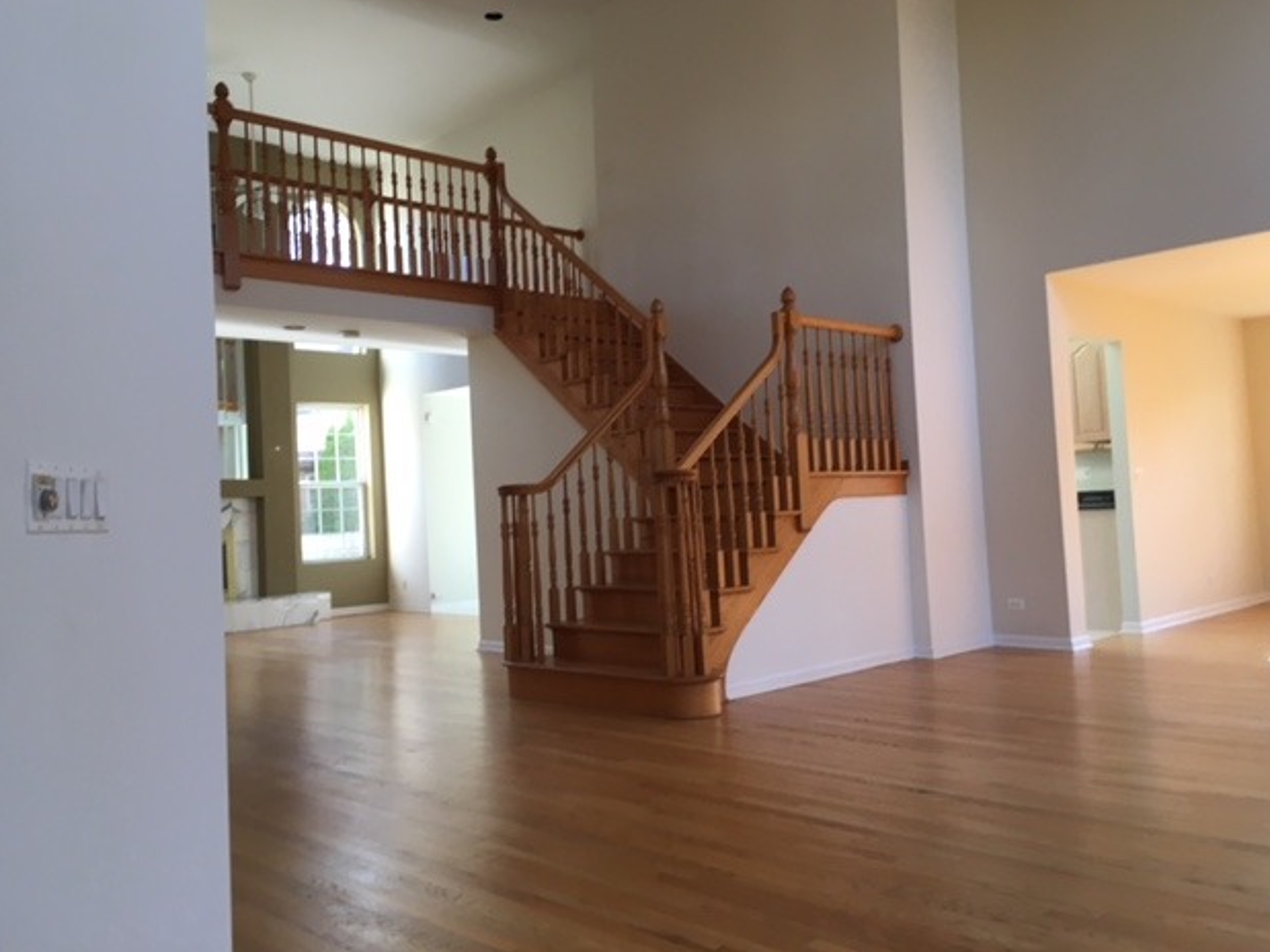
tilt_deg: +4.0
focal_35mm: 30
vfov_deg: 46.8
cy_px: 462
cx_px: 648
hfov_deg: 60.0
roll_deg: +1.2
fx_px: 1100
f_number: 2.2
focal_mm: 4.15
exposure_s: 1/30
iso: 25
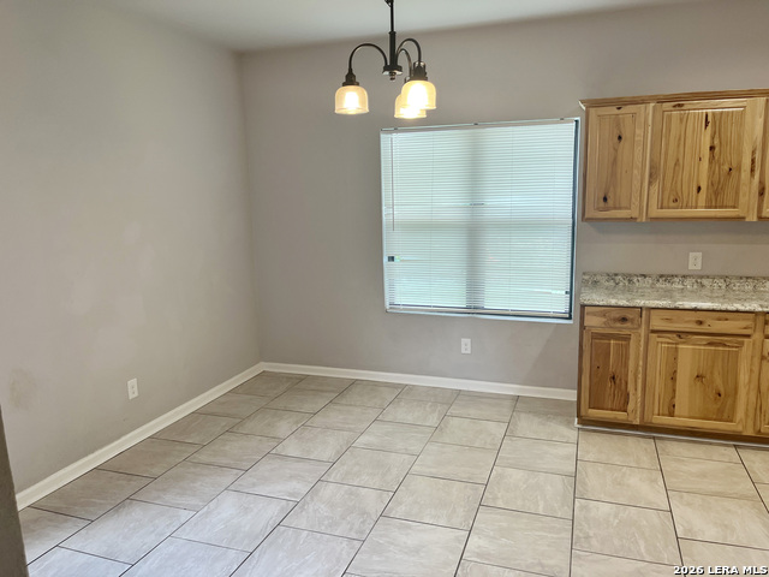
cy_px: 288
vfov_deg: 53.1
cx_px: 384
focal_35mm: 26
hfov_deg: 67.3
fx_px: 578
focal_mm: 5.1
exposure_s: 1/120
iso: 64
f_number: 1.6
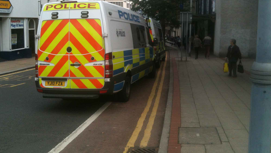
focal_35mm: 39
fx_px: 280
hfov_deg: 51.6
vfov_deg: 30.2
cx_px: 135
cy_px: 53
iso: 64
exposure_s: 1/405
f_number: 2.8
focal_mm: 3.85
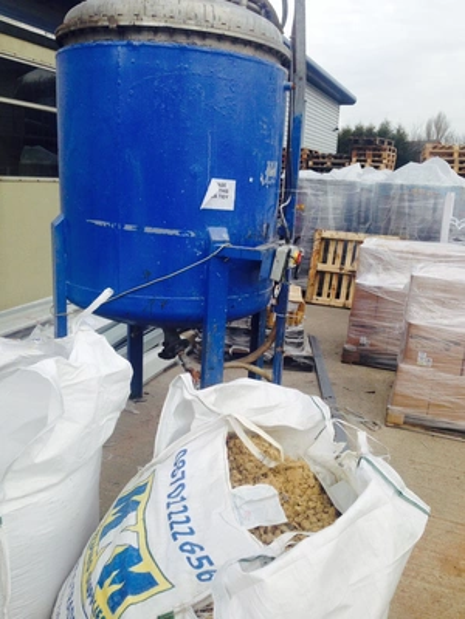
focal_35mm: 33
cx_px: 232
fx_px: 591
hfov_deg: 42.9
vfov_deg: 55.4
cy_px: 310
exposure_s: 1/467
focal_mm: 4.12
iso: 50
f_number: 2.4
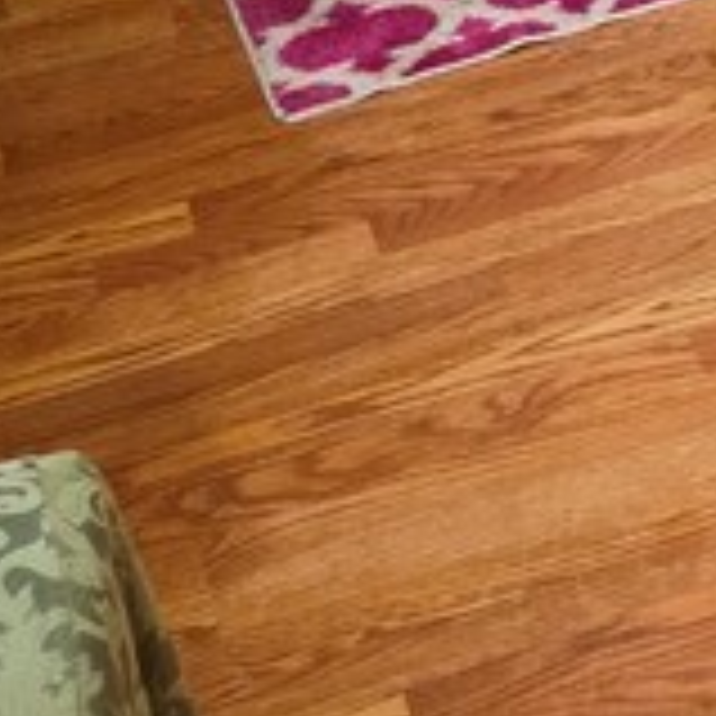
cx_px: 1117
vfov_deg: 11.4
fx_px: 3066
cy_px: -905
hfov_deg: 12.6
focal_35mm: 131
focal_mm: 6.5
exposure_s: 1/120
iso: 500
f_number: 1.4
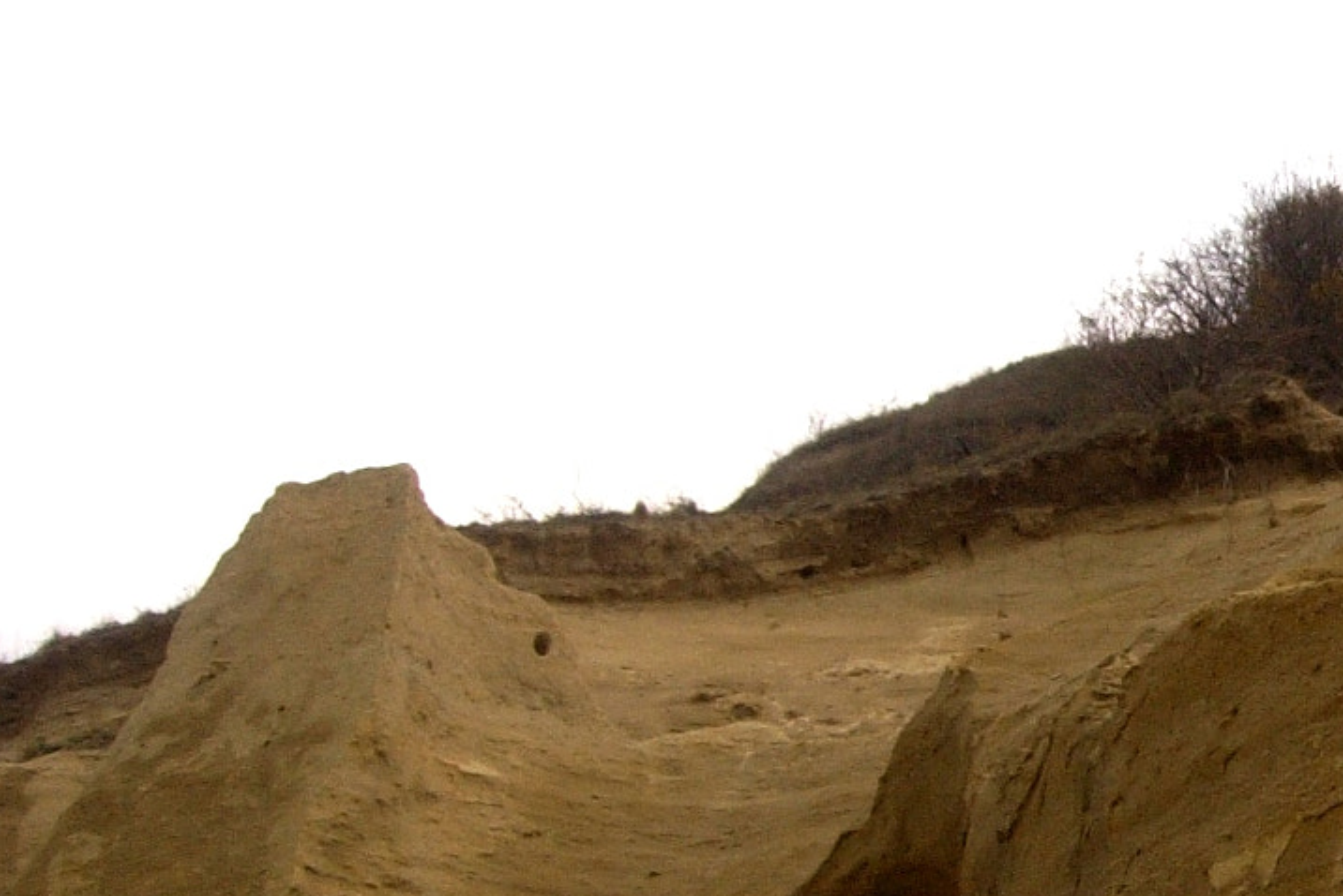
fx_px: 4217
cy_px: 879
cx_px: 1523
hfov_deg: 17.4
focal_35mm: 113
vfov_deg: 12.0
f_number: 2.8
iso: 64
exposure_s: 1/332
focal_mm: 7.8
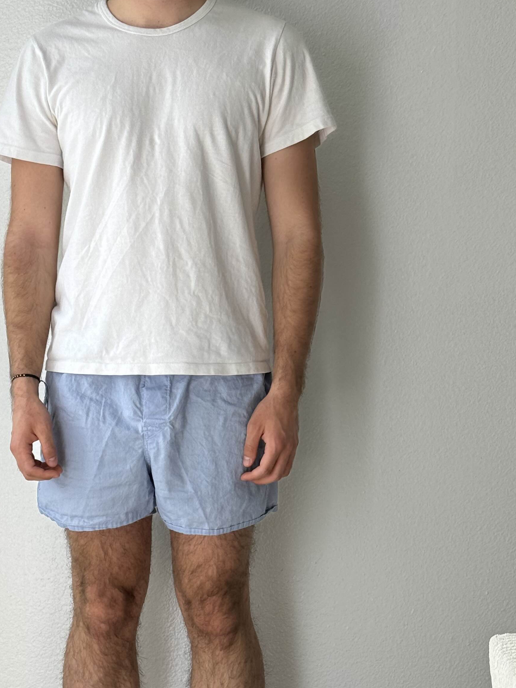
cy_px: 354
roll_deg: +0.3
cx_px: 167
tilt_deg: -2.5
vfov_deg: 23.3
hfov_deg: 17.5
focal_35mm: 84
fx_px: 1670
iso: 64
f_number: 1.78
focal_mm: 6.86
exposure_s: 1/939
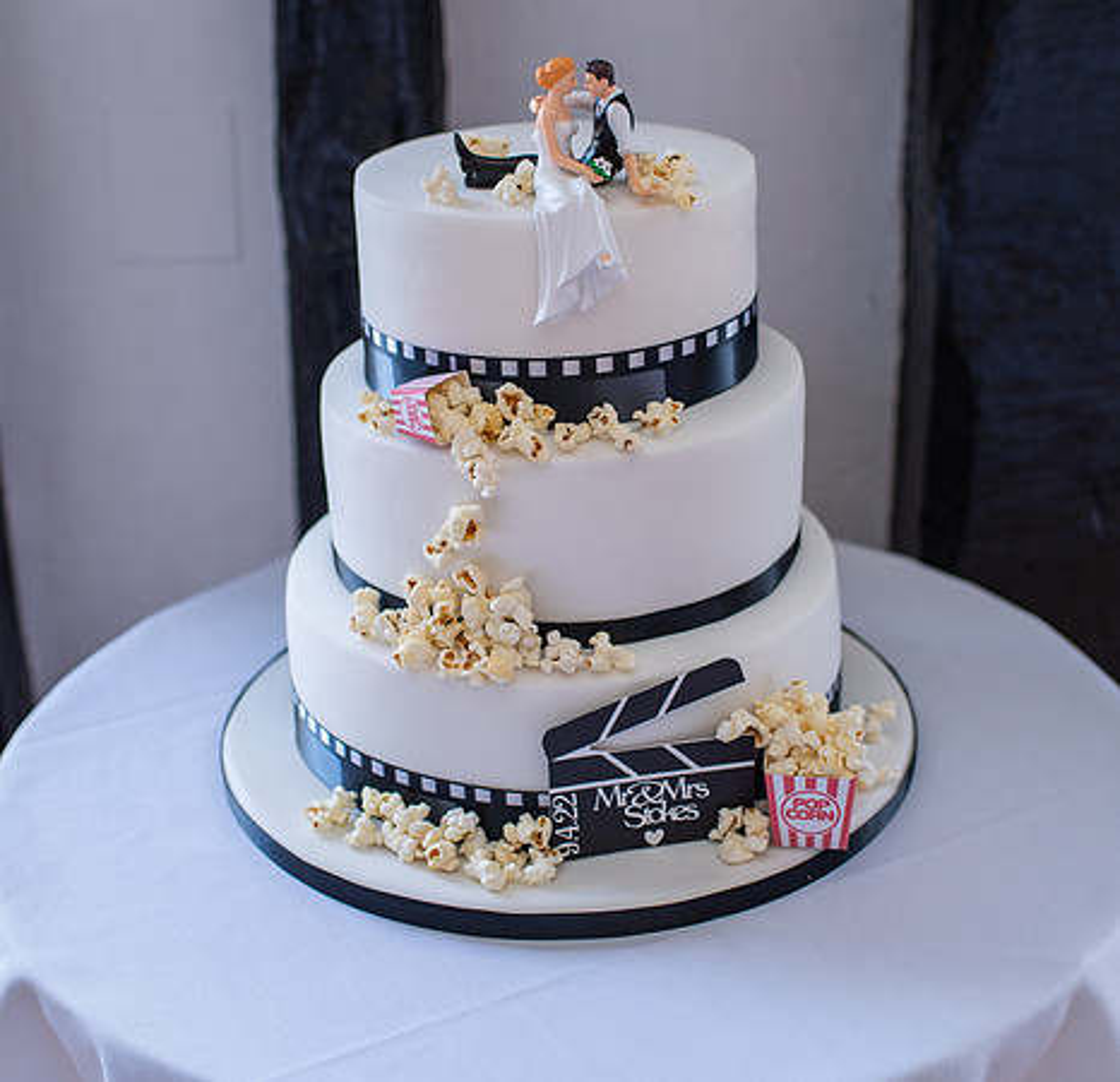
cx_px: 569
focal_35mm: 53
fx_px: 1906
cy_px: 481
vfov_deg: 31.7
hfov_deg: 32.8
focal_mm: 35
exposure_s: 1/100
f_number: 2.5
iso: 160
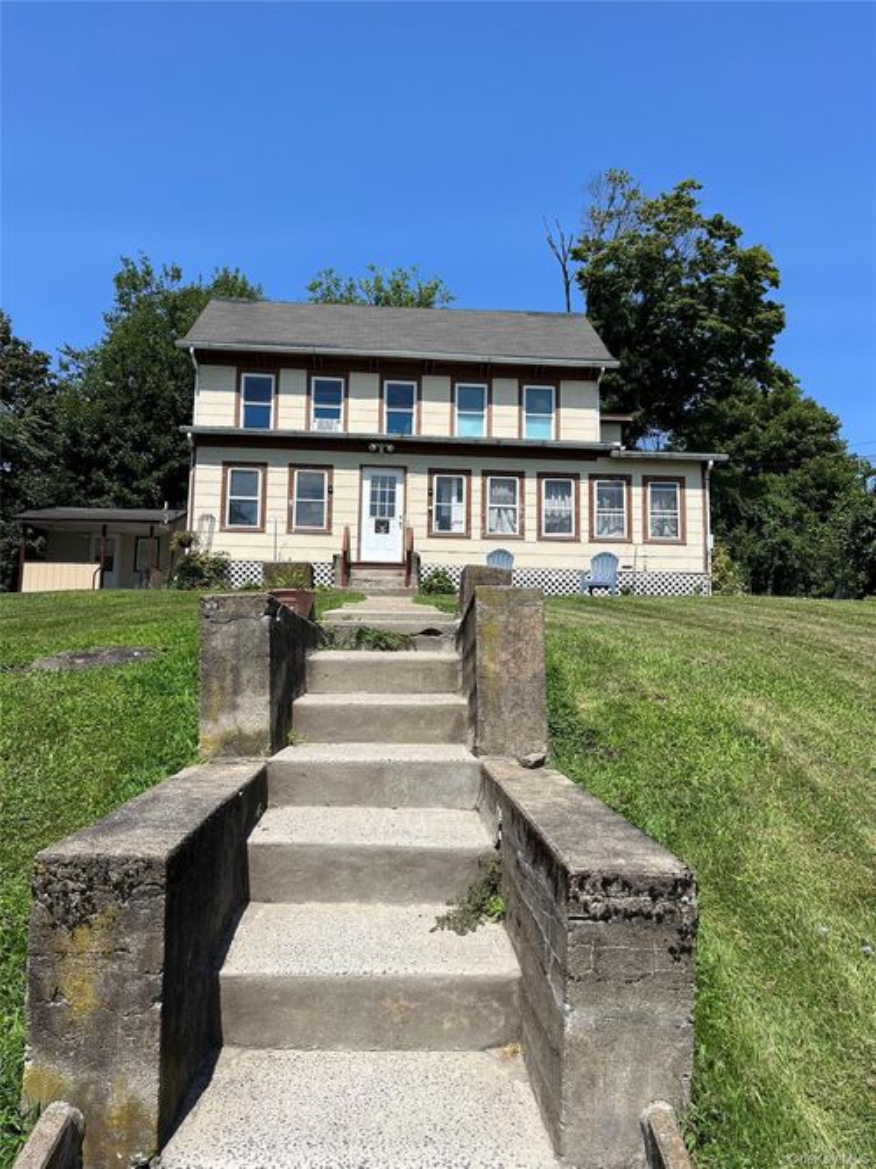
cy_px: 584
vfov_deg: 67.3
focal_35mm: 26
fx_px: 878
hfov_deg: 53.0
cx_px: 438
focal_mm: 5.1
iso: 50
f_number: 1.6
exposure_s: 1/4149
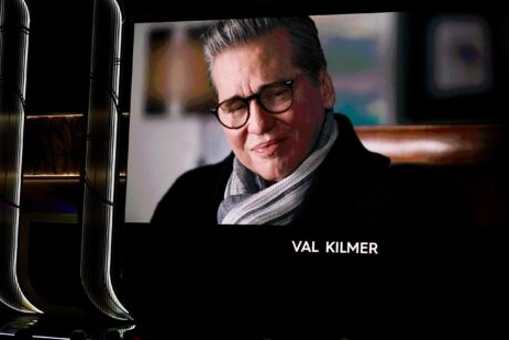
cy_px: 179
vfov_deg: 20.0
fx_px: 962
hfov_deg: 29.6
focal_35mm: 68
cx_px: 300
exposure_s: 1/160
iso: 3200
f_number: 4
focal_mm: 42
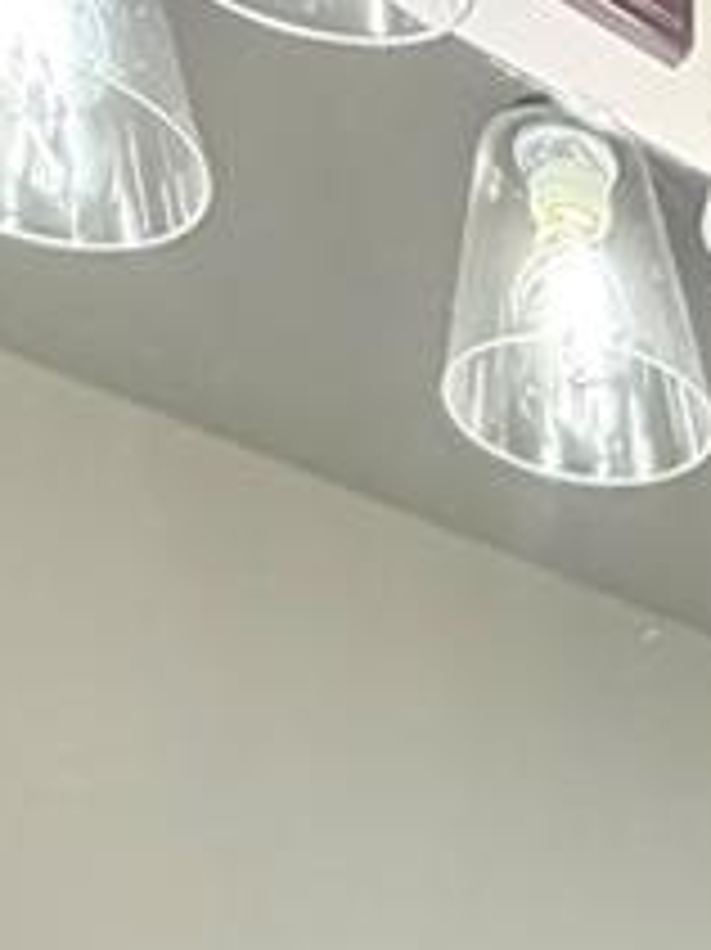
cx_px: 1642
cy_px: 2004
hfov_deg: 12.0
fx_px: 2796
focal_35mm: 102
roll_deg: +1.2
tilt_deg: -2.7
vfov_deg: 15.0
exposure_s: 1/120
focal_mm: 2.22
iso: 125
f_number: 2.2
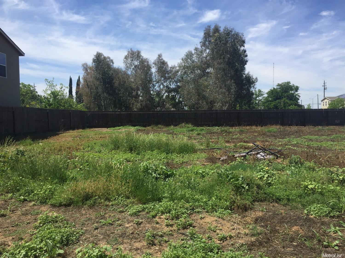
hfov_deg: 61.7
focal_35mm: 29
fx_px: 289
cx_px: 172
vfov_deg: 48.2
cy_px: 129
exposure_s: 1/2326
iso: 32
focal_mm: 4.15
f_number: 2.2
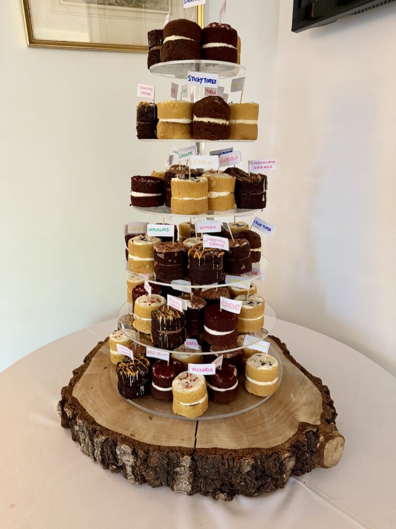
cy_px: 264
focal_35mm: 24
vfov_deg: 71.6
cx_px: 198
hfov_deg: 56.8
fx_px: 366
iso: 640
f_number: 1.78
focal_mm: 6.76
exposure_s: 1/50
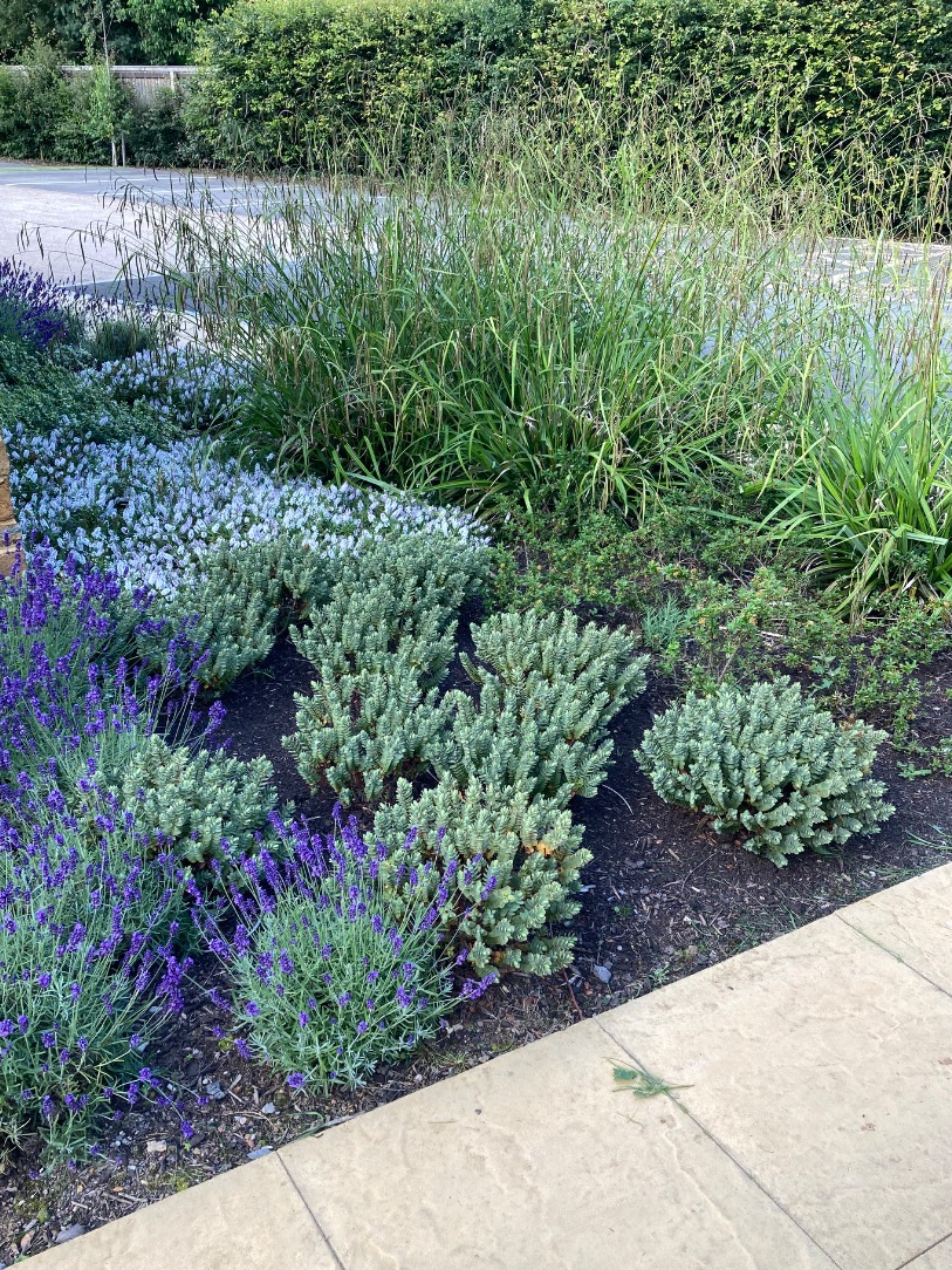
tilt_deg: -29.0
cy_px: 702
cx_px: 438
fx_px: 1137
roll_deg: -0.9
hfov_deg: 45.4
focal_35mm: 31
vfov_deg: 58.2
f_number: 1.8
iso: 20
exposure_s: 1/124
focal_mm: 3.99
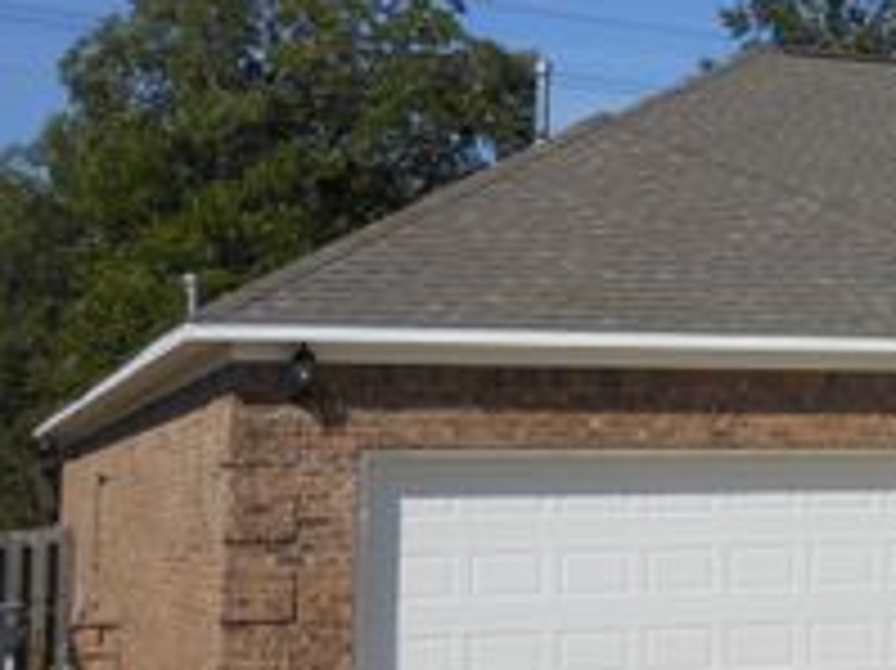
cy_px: 250
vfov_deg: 17.7
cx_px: 1045
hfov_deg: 22.0
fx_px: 2147
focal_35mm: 83
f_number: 4
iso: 80
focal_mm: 5.9
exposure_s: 1/1000
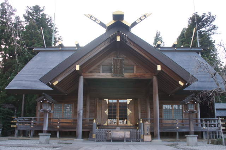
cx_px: 113
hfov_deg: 53.2
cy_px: 75
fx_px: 226
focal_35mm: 36
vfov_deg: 36.8
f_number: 6.3
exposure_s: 1/160
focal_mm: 24
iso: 400
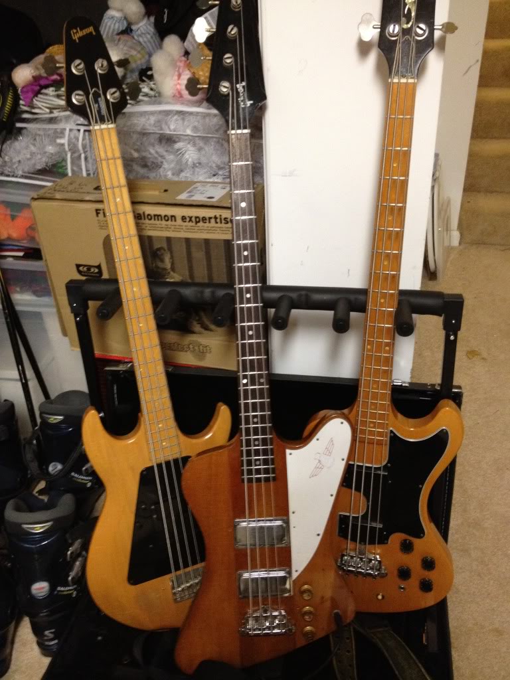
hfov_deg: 40.7
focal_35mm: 35
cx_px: 255
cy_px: 340
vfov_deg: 52.6
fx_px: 688
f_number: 2.4
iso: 400
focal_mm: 4.3
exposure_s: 1/20
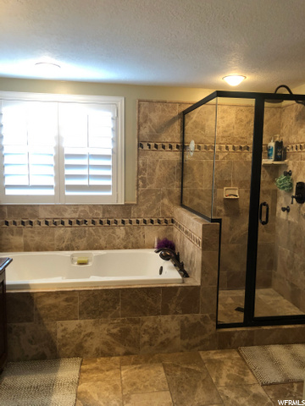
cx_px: 152
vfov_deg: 63.4
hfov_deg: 49.7
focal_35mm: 28
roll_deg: -0.9
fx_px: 329
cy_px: 203
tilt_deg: -5.6
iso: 40
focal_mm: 4
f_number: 1.8
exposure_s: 1/17
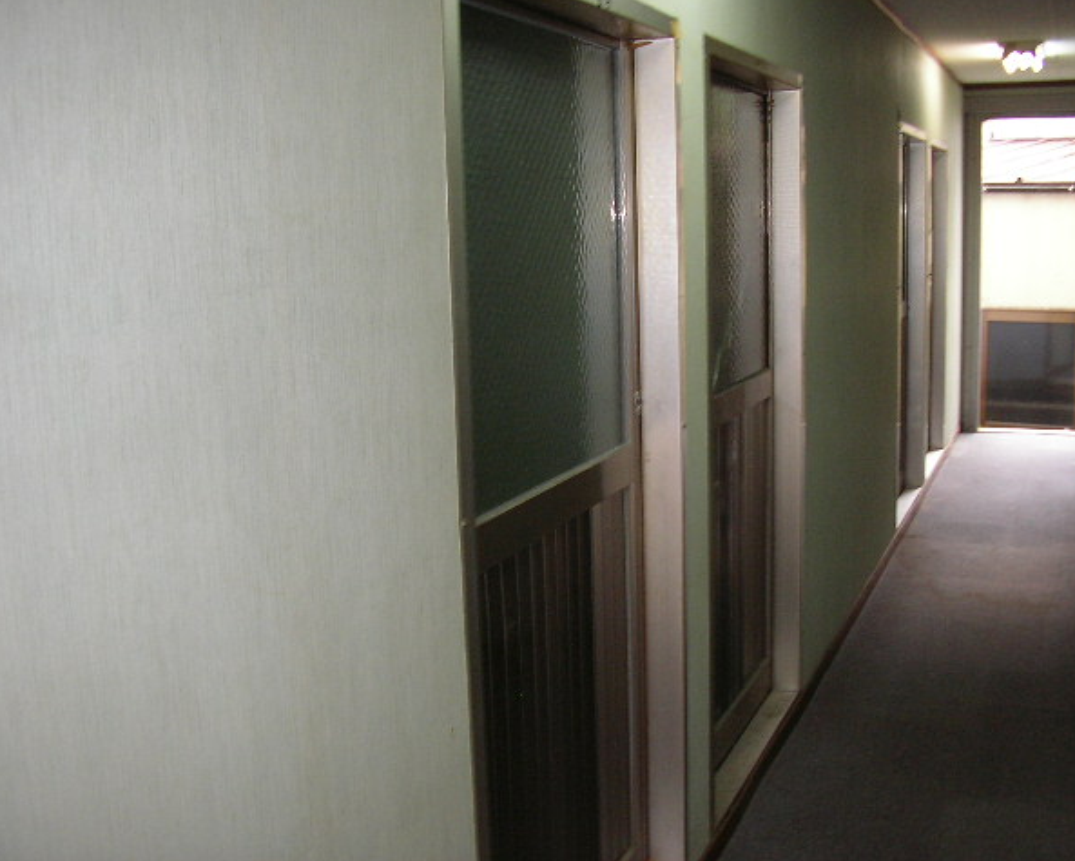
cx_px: 571
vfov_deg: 37.4
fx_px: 1273
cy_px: 428
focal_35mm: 40
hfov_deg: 45.7
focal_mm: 5.8
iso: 100
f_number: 2.9
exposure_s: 1/30
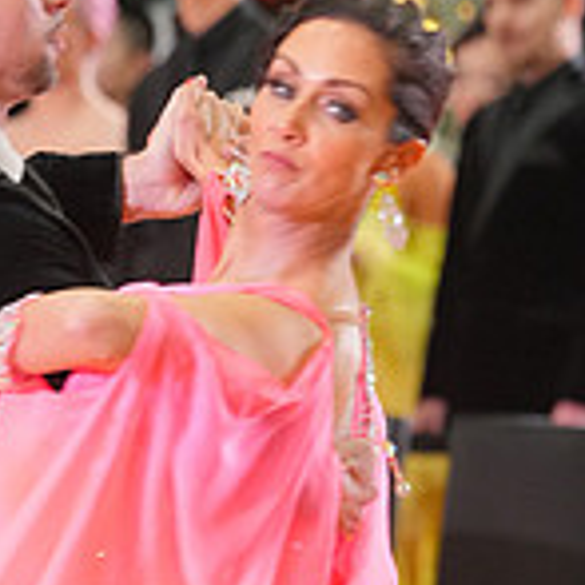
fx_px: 11854
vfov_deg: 2.8
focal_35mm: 620
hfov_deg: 2.8
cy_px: 804
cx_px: 117
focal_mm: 185
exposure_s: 1/200
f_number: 5.6
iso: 4000
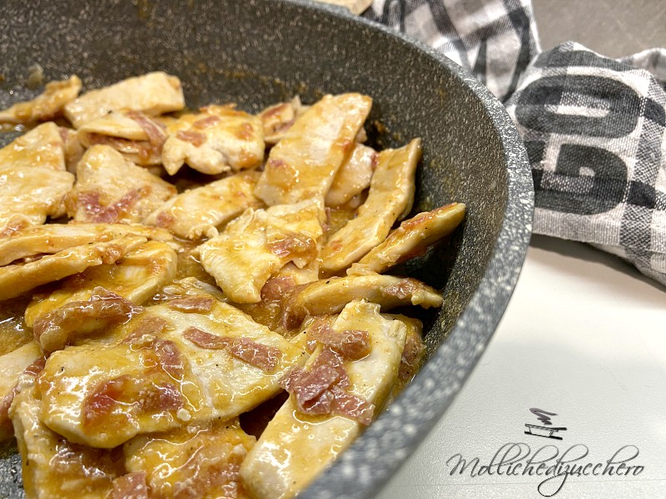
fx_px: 500
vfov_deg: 53.1
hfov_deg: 67.3
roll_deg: -3.6
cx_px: 333
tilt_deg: -37.5
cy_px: 250
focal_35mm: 26
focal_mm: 4.25
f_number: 1.8
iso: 100
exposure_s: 1/50
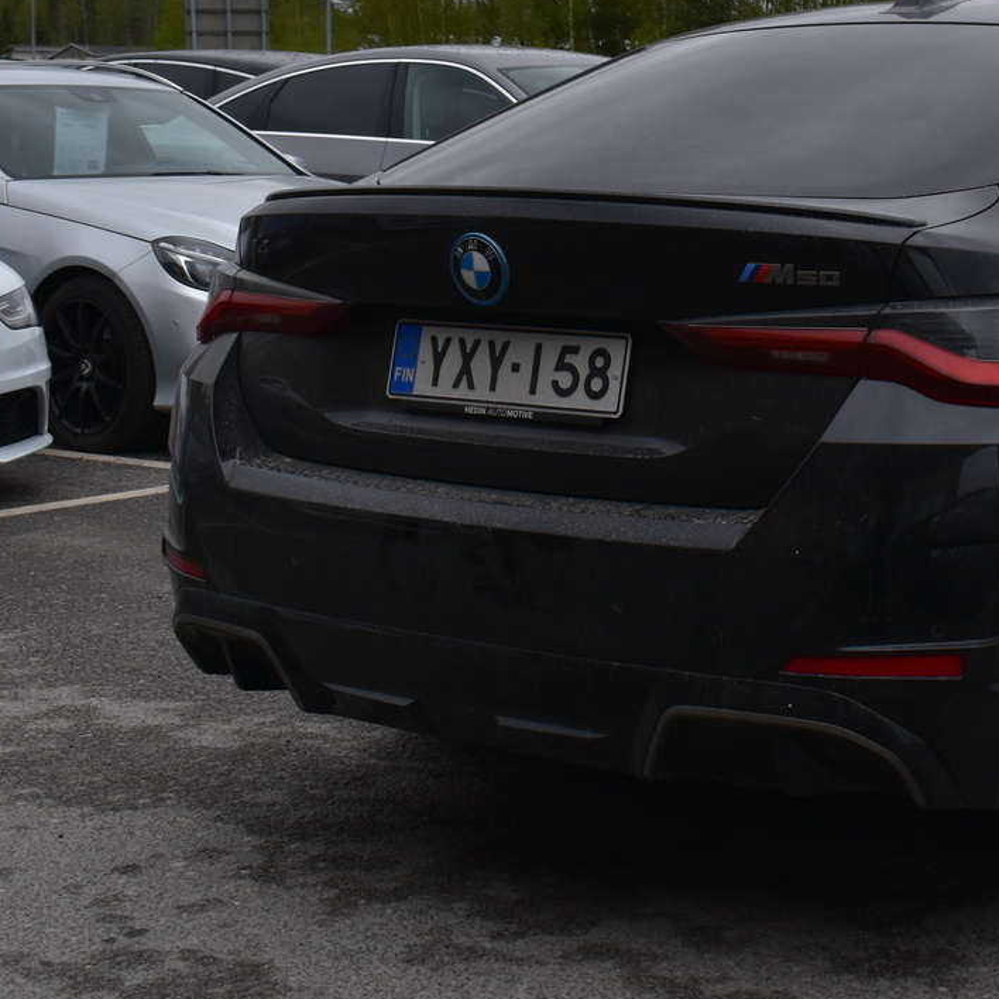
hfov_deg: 23.9
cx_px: 928
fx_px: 2286
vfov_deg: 24.5
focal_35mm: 70
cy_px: 292
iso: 400
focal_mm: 24
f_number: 9.5
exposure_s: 1/250
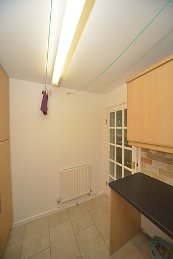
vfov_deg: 112.6
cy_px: 130
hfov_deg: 90.0
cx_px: 86
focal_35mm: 12
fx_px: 86
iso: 400
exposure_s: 1/100
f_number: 5.6
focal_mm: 12
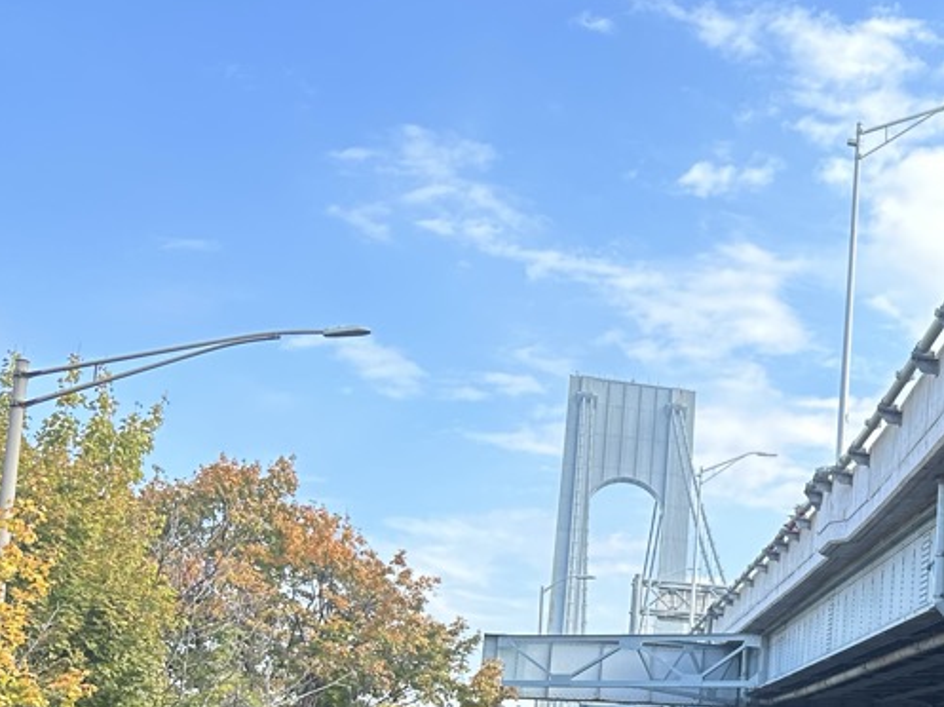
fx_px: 1581
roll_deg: -1.5
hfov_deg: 30.2
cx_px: 1009
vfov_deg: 24.5
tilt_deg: +7.8
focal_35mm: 58
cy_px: 629
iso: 80
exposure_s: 1/1321
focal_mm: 6.86
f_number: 1.78
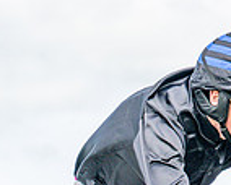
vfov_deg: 3.3
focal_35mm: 468
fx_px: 3204
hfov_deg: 4.1
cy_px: 336
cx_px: 312
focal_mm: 70
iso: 400
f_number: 4.5
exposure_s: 1/1250
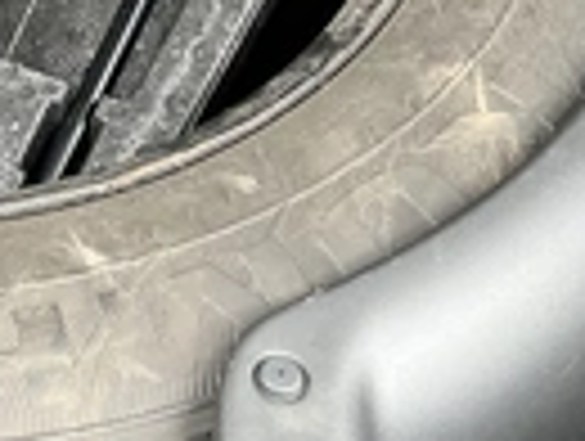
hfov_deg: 20.8
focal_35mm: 89
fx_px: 1507
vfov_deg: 16.4
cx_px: -76
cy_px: 32
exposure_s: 1/108
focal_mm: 3
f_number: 1.8
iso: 64
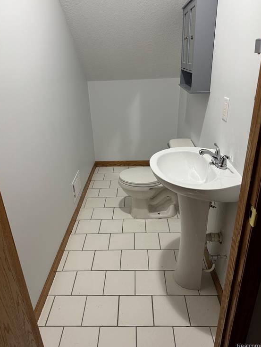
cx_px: 129
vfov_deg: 69.4
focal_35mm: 25
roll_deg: +2.6
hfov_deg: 54.9
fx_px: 251
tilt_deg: -25.5
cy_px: 169
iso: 200
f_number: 1.78
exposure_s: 1/60
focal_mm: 6.76
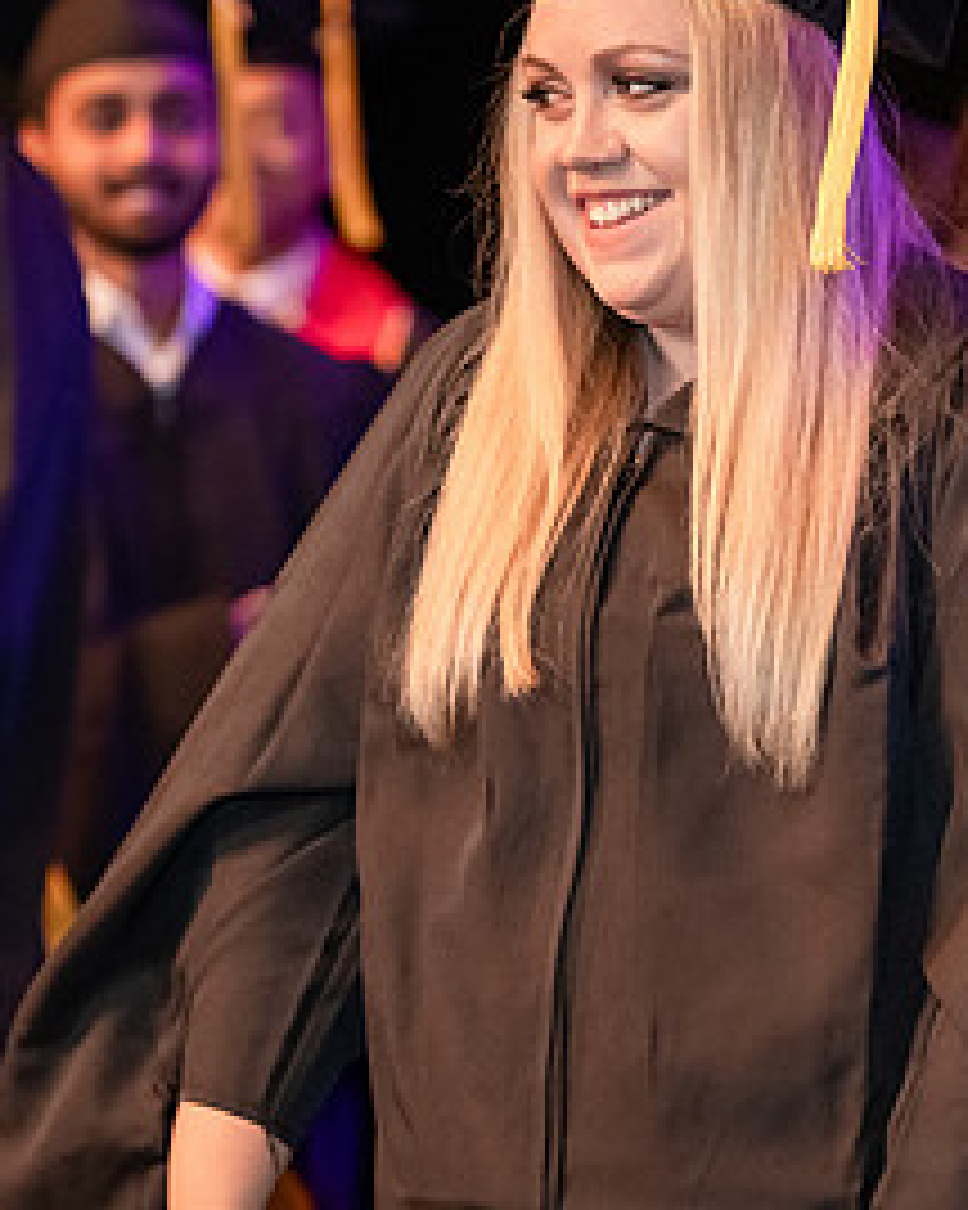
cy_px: 461
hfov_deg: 6.6
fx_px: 8420
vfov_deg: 8.2
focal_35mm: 235
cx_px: 905
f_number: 3.2
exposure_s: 1/200
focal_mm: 116
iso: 3200
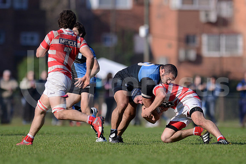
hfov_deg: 4.9
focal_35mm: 420
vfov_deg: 3.3
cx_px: 123
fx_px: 2871
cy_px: 82
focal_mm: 420
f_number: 4
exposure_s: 1/4000
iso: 560
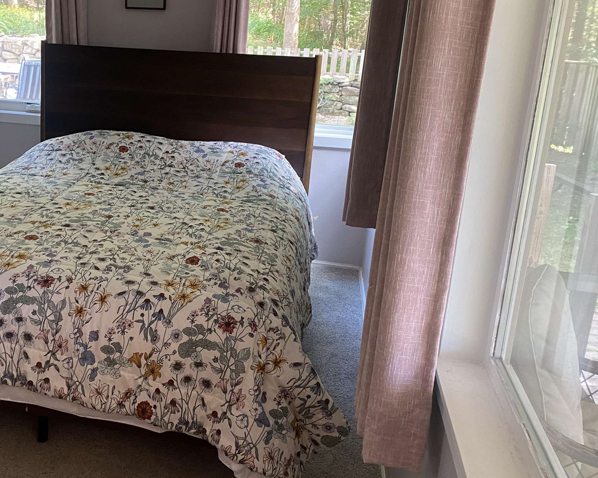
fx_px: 726
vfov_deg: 36.4
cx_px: 132
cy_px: 204
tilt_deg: -16.2
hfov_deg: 43.0
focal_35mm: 41
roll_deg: -2.3
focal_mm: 4.25
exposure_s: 1/60
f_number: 1.8
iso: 160
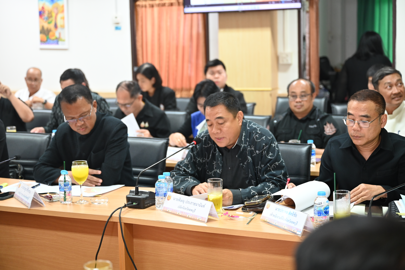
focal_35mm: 60
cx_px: 202
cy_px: 135
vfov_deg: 22.6
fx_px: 675
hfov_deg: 33.4
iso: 2200
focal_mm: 60
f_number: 2.8
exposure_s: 1/125
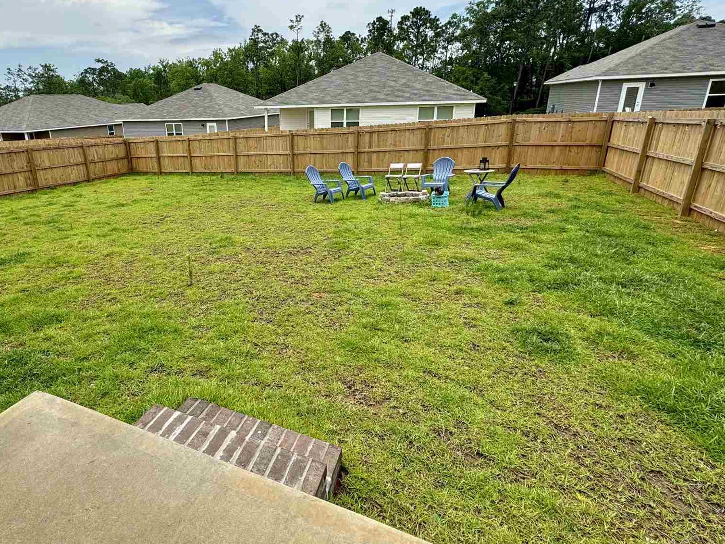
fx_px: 398
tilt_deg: -15.7
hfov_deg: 83.0
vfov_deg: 68.0
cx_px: 272
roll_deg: +1.7
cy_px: 218
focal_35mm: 19
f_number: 2.2
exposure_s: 1/1020
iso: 50
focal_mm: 2.22
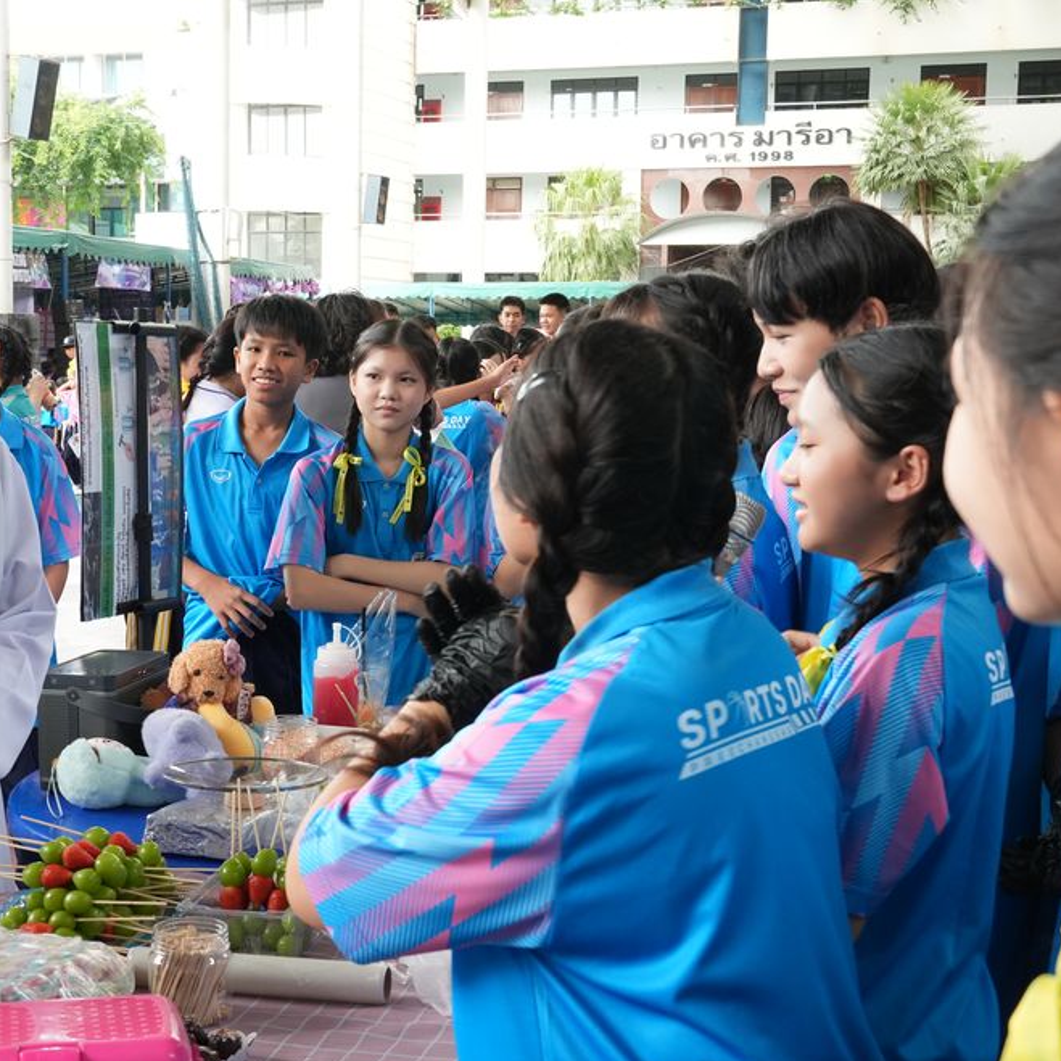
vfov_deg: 29.6
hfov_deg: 29.5
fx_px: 2011
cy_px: 535
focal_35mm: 58
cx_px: 415
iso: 1000
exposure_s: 1/125
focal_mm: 30
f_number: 7.1
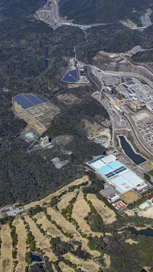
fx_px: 483
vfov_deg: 31.4
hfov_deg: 17.6
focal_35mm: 67
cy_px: 136
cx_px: 147
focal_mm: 42
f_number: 10
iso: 320
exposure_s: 1/1250
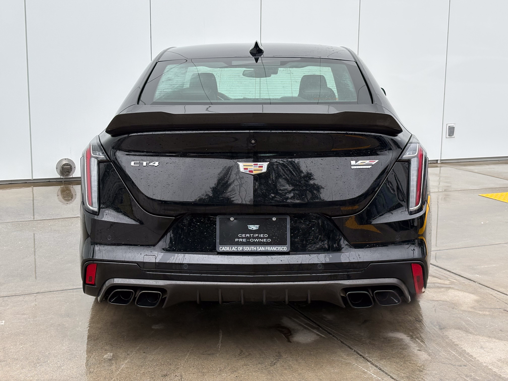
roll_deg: -0.3
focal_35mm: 52
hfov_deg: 36.8
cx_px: 254
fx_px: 763
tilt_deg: -9.9
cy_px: 190
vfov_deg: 28.0
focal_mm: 5.96
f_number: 1.6
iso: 50
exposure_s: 1/618
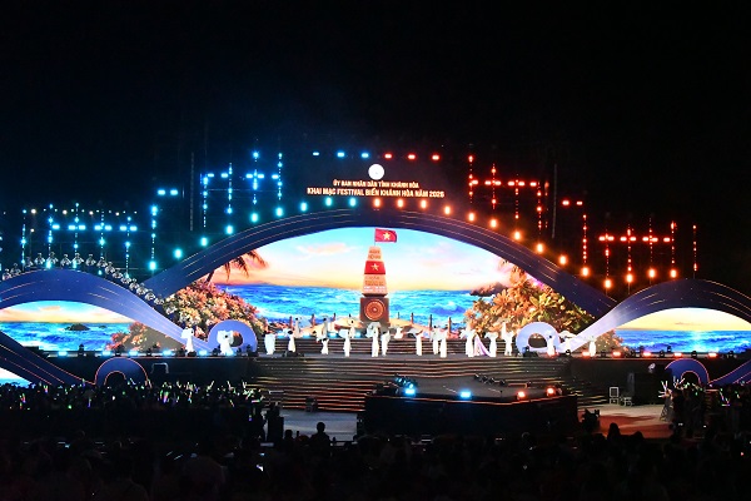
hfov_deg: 48.5
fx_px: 834
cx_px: 376
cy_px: 250
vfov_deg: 33.4
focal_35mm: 40
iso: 12800
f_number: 13
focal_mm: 27
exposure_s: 1/160
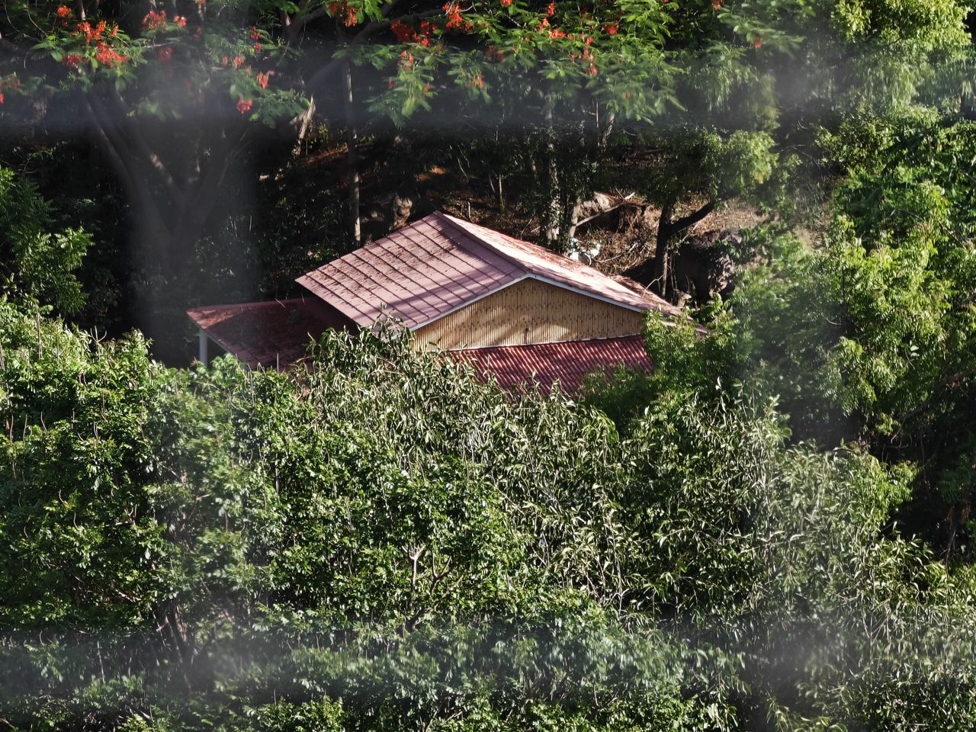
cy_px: 366
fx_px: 6767
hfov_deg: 8.2
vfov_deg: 6.2
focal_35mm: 240
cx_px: 488
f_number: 3
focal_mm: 19.4
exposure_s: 1/158
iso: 50
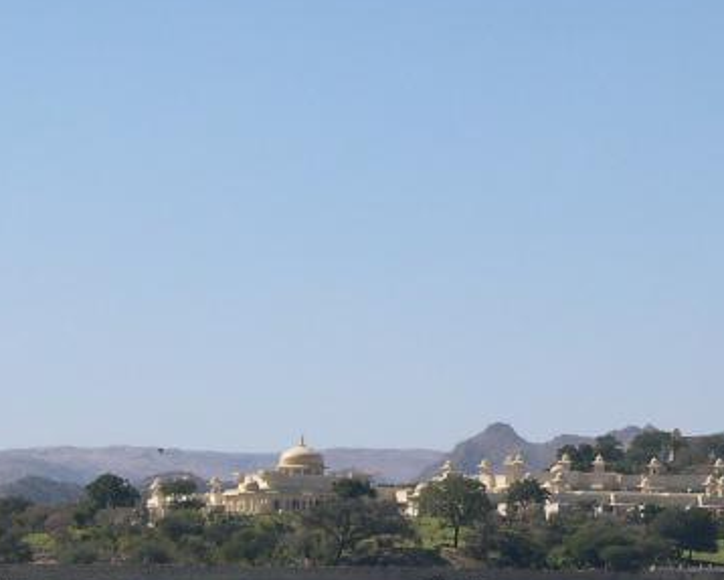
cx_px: 659
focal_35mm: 173
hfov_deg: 11.1
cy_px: 170
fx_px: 3710
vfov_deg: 8.9
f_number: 9.6
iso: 100
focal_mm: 13.2
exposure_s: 1/184
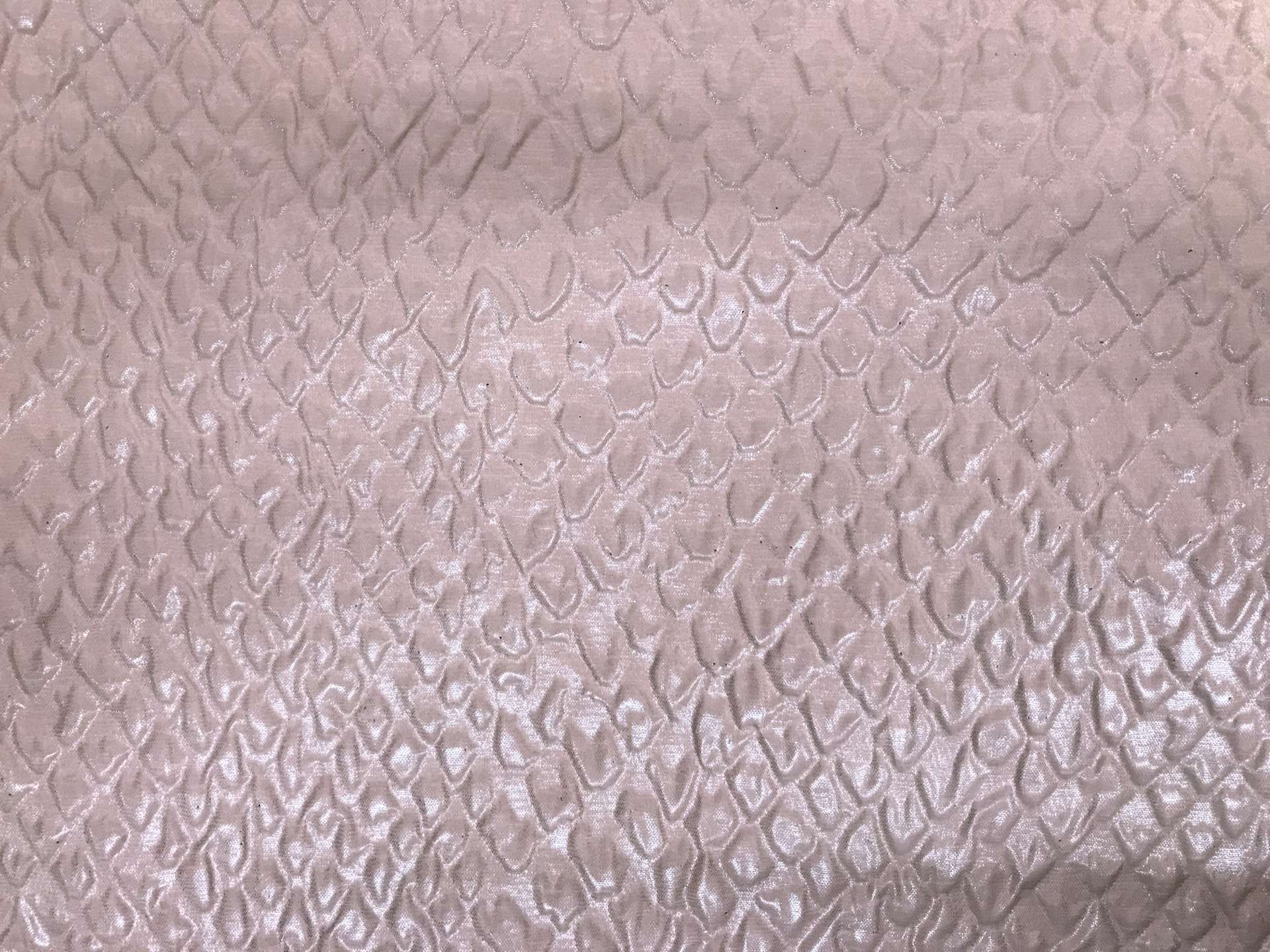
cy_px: 476
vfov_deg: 49.7
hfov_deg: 63.4
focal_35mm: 28
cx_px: 635
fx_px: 1027
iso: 40
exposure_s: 1/20
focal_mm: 3.99
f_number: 1.8
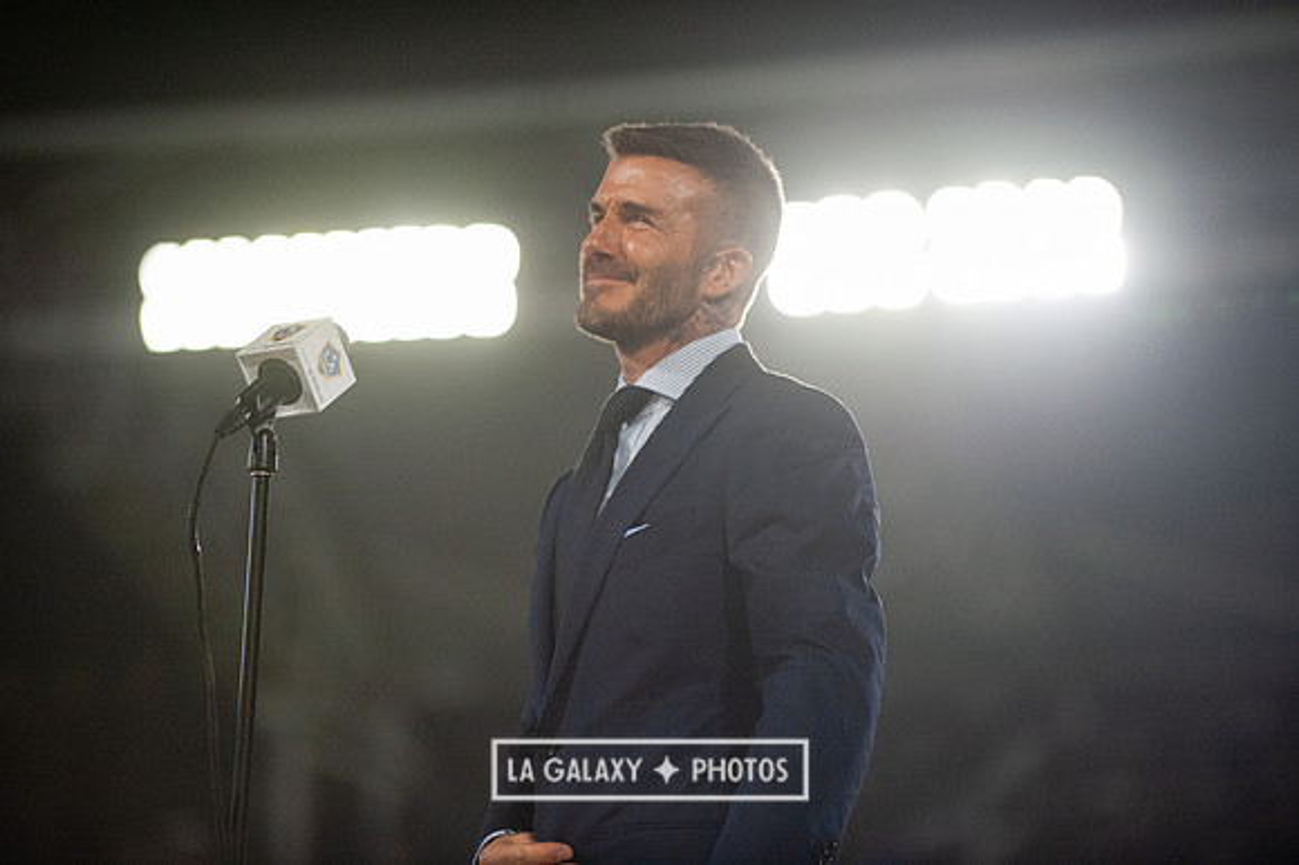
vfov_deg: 9.8
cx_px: 650
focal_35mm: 140
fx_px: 5049
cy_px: 432
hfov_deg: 14.7
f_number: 2.8
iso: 3200
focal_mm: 140
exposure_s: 1/3200
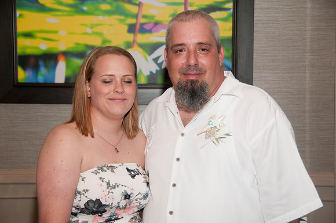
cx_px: 168
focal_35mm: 84
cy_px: 112
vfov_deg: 16.2
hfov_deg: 24.2
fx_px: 783
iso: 400
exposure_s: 1/60
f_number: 5.6
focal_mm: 56
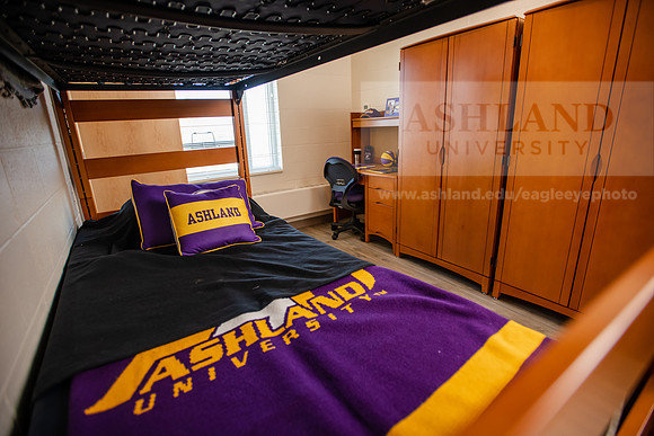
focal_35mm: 17
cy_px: 218
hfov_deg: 93.3
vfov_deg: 70.5
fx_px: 309
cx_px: 327
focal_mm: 17
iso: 800
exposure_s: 1/200
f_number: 3.2
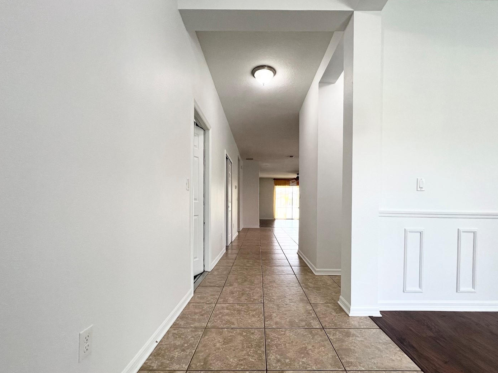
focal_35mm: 15
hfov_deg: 98.1
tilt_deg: -1.1
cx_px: 261
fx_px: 216
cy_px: 208
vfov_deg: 81.4
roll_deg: -1.3
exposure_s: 1/120
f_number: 1.8
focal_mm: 1.57
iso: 160
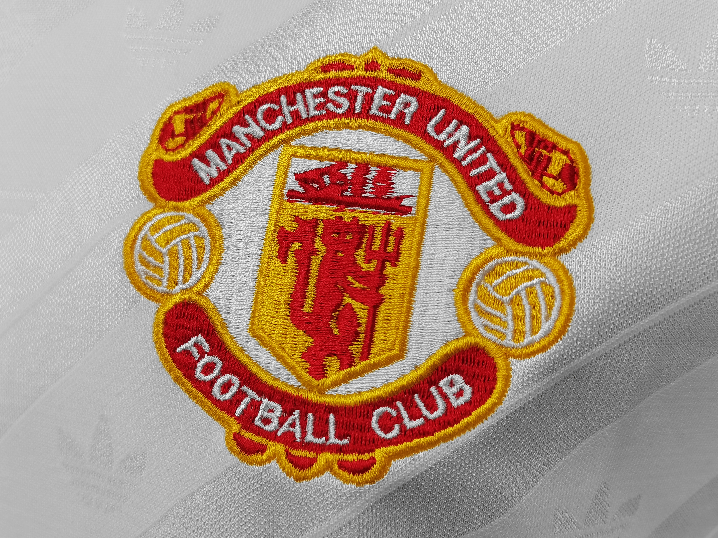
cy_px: 269
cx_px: 359
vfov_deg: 41.8
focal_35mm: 34
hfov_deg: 54.0
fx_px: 705
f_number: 1.8
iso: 125
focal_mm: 5.58
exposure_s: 1/100
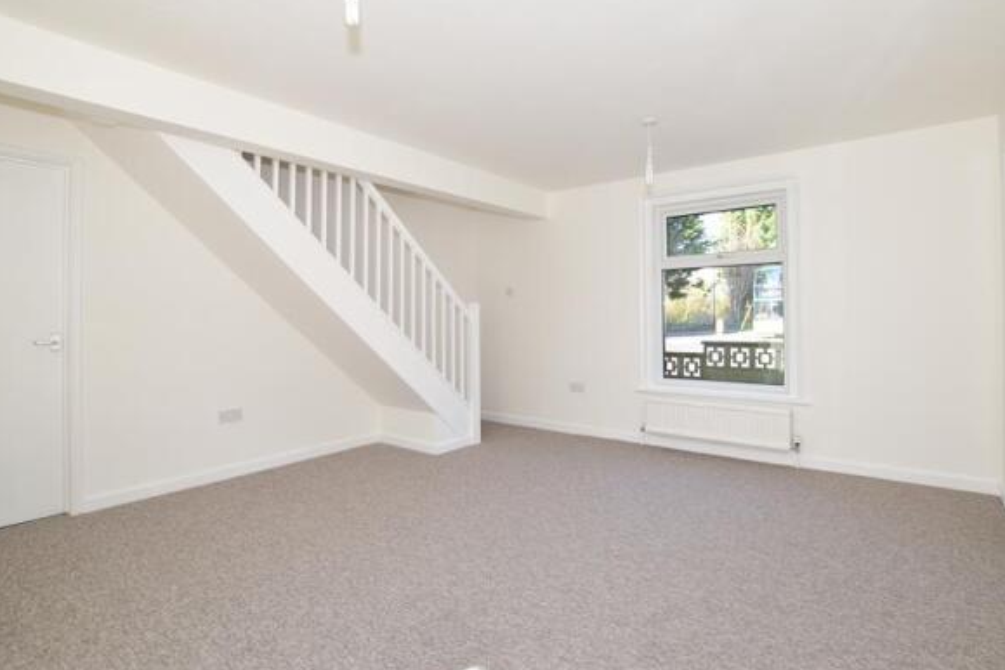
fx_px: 475
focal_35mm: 17
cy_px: 313
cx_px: 550
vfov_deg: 70.4
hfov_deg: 93.0
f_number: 6.3
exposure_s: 1/160
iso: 400
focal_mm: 10
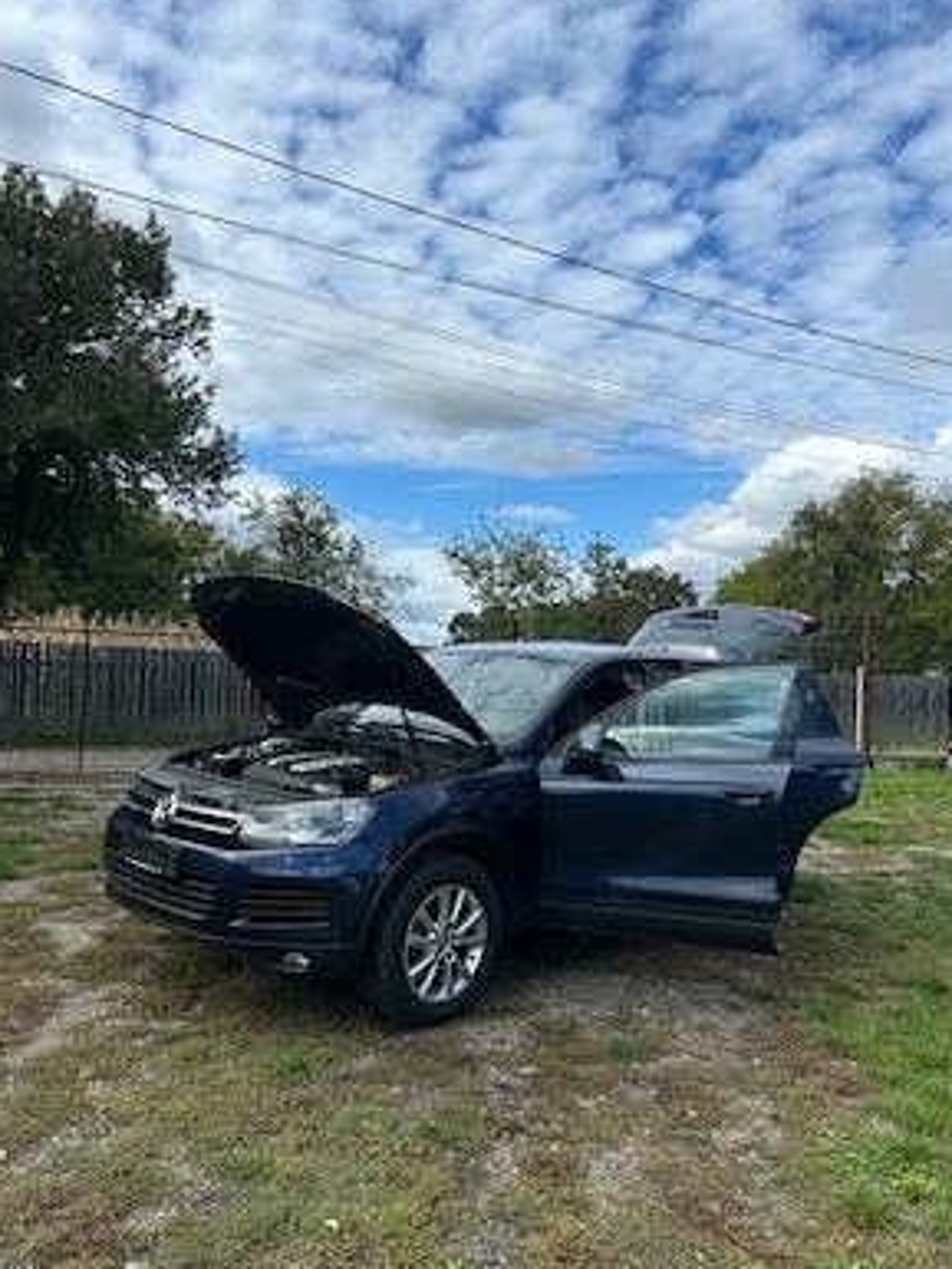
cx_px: 481
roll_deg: -3.4
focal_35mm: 27
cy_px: 636
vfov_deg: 65.3
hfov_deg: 51.4
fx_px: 990
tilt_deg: +1.8
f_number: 1.5
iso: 50
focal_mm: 5.7
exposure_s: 1/3968
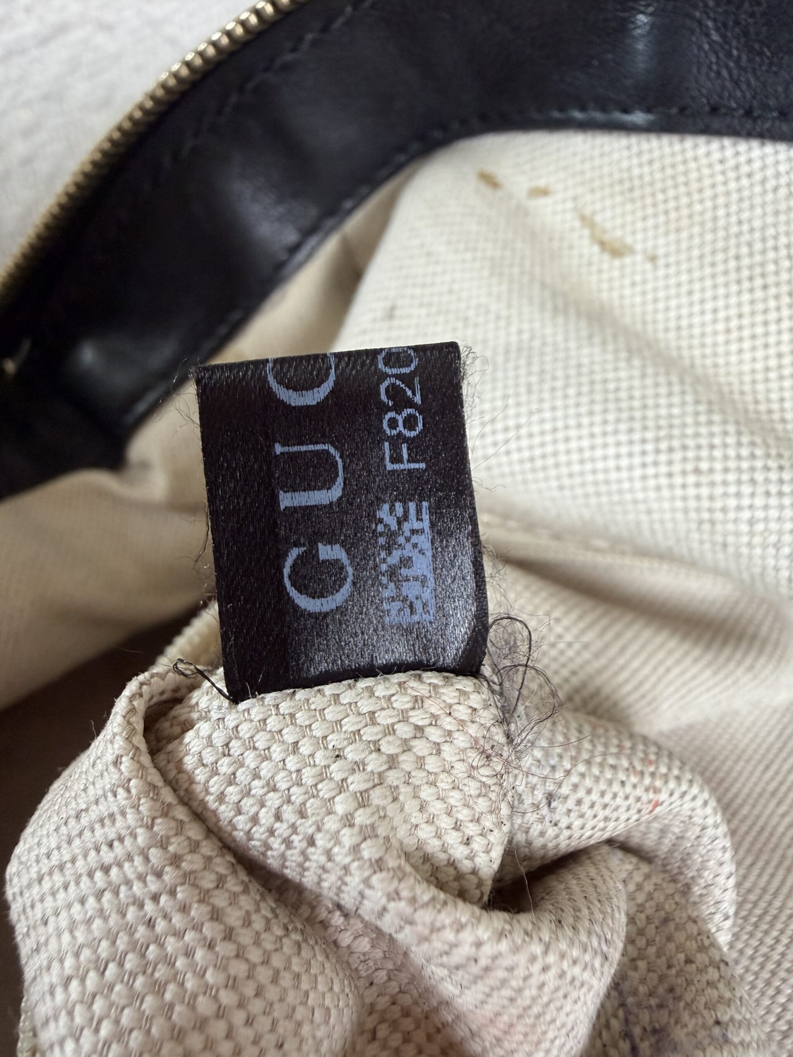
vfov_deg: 71.6
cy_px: 528
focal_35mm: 24
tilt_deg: -49.4
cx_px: 396
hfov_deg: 56.8
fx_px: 733
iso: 200
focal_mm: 2.22
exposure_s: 1/121
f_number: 2.2
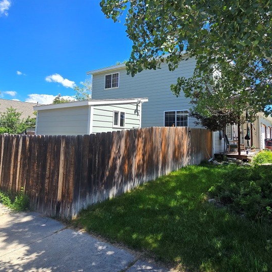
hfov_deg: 69.2
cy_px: 113
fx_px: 196
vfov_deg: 69.1
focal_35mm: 22
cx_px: 157
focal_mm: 2.2
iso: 50
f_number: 2.2
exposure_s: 1/1005
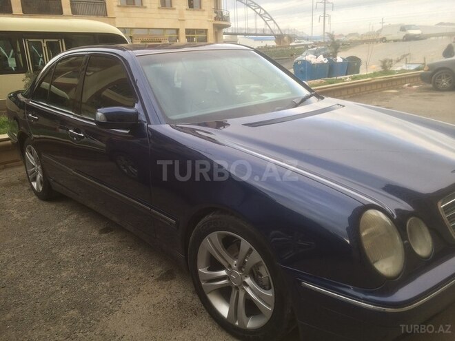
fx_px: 381
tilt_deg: -17.6
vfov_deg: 48.2
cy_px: 170
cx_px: 228
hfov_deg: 61.7
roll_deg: +0.4
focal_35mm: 29
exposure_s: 1/380
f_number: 2.2
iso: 32
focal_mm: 4.15
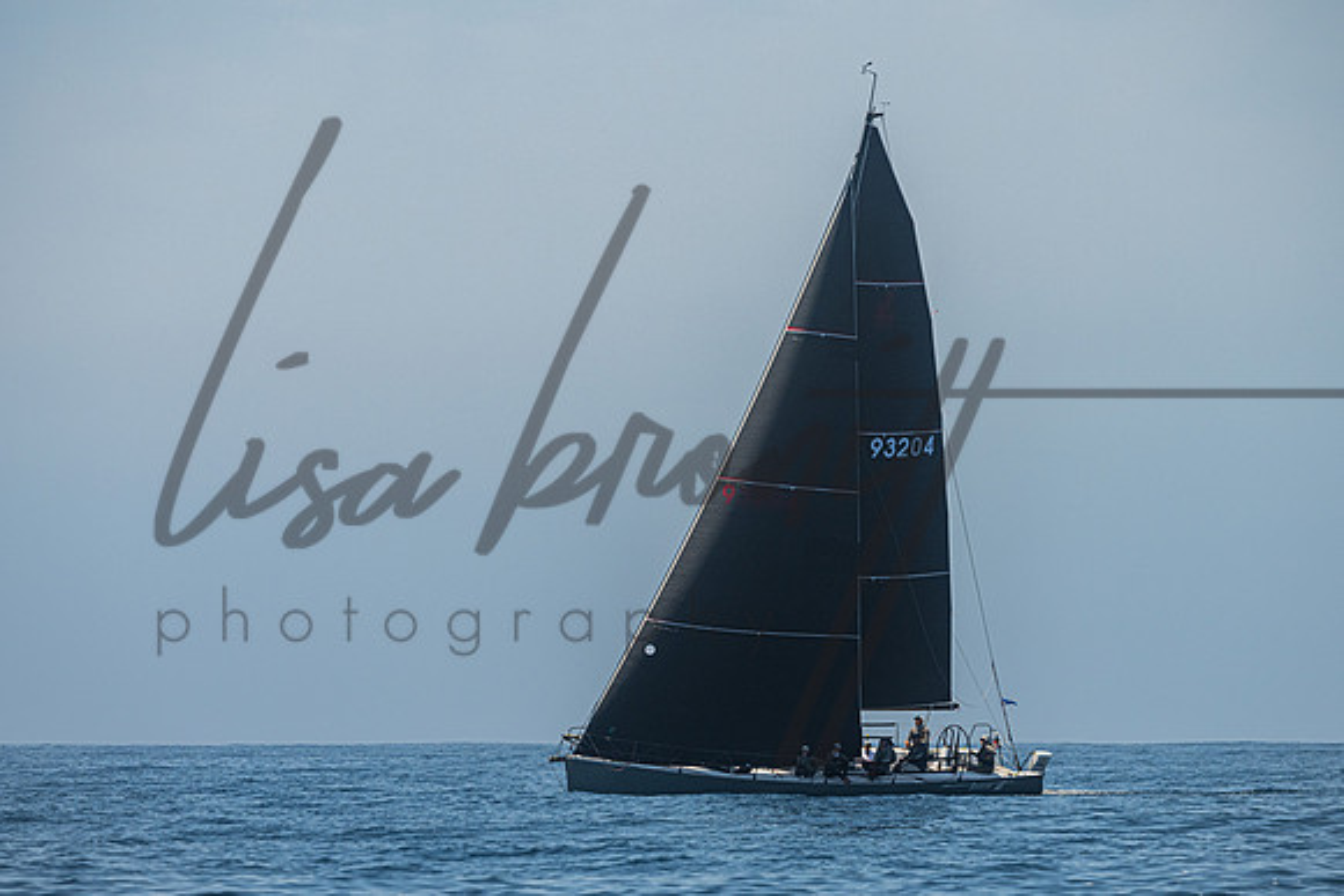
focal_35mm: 314
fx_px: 11726
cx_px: 672
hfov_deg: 6.6
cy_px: 480
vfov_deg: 4.4
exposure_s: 1/3200
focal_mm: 260
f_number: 7.1
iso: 400
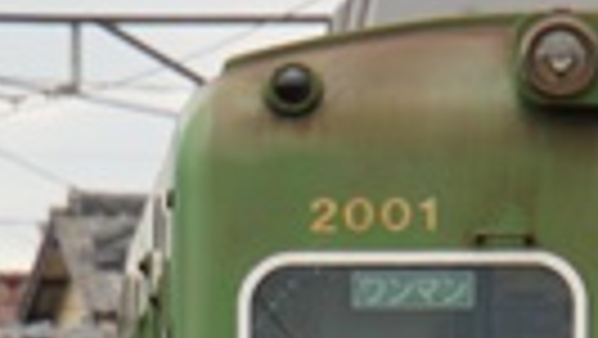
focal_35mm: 1133
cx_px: 468
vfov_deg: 1.1
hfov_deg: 1.9
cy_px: 489
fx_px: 17976
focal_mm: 200
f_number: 6.3
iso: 400
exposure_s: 1/320
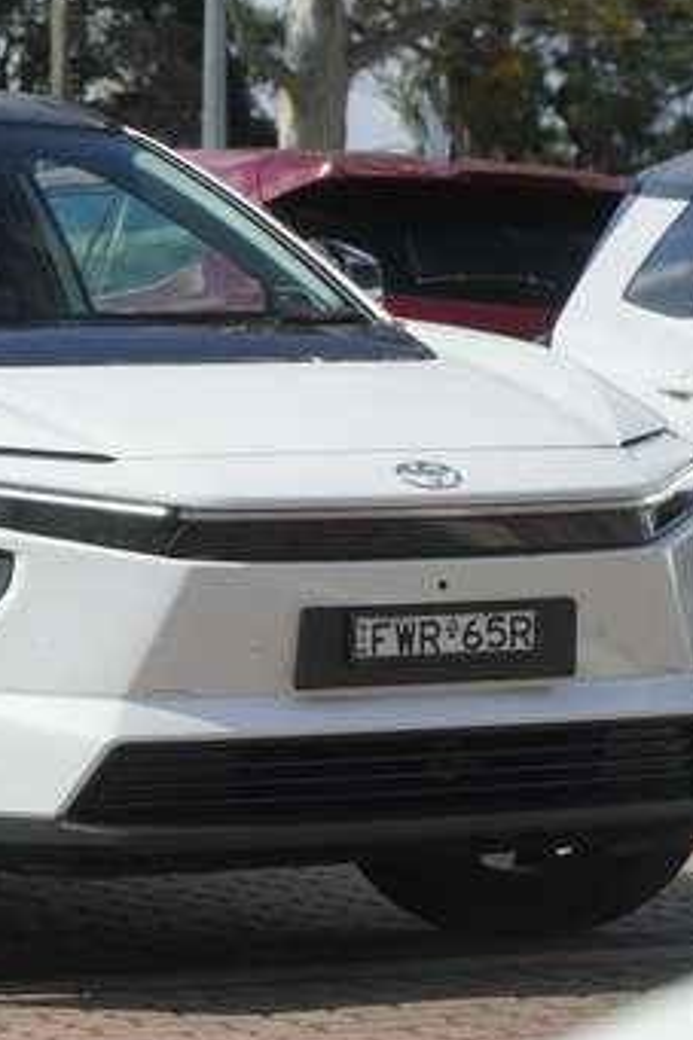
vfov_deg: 10.7
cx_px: -128
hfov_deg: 7.1
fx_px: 5575
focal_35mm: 193
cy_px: 491
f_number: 7.1
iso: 800
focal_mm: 73
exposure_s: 1/1600
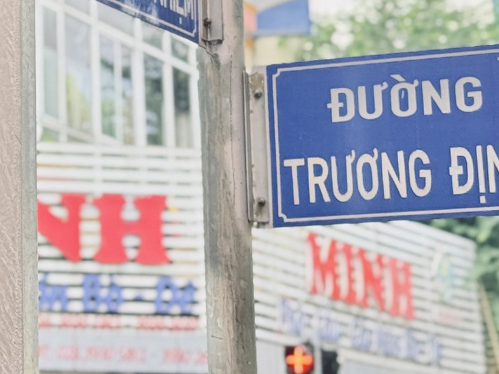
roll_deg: -1.4
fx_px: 2436
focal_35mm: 169
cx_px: -188
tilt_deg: +15.4
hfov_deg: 11.3
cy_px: -145
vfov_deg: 8.6
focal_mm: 6.76
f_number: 1.78
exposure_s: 1/209
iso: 100
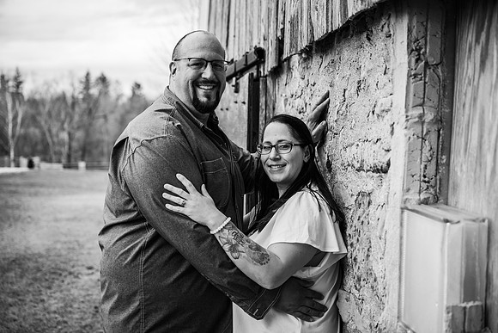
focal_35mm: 54
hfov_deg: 36.9
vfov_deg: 25.1
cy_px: 166
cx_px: 249
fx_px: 747
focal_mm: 54
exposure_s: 1/250
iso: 320
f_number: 3.5
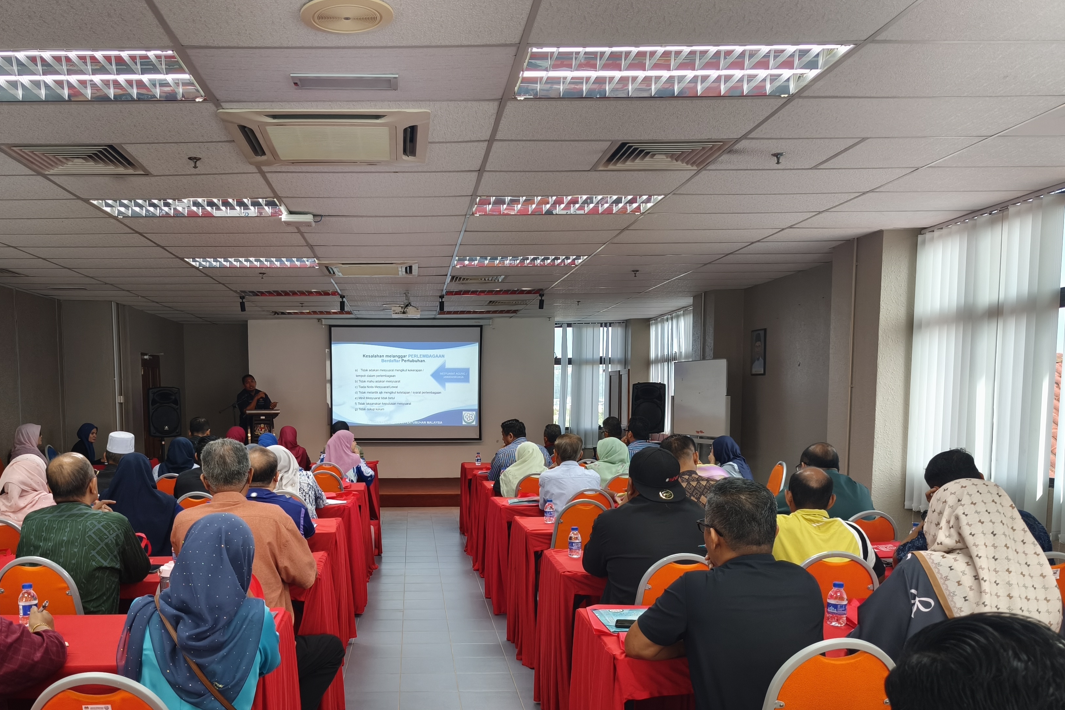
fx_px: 887
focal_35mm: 30
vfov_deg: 43.0
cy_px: 472
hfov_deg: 61.2
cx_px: 408
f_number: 1.6
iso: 400
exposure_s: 1/99.3
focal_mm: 6.57
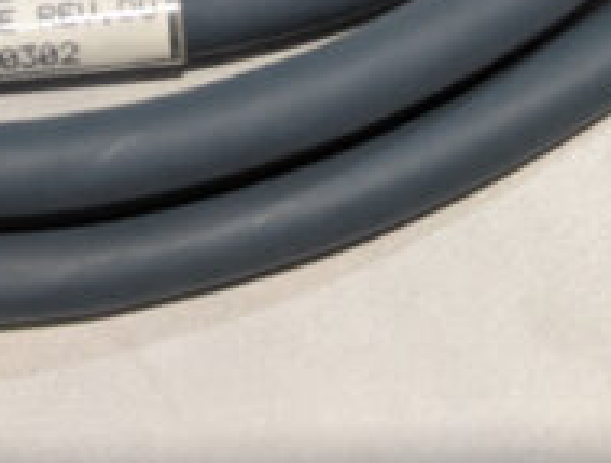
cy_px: -117
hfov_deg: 24.6
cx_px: 19
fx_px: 1346
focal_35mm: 76
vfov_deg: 18.3
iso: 260
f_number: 1.85
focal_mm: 6.81
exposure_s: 1/120
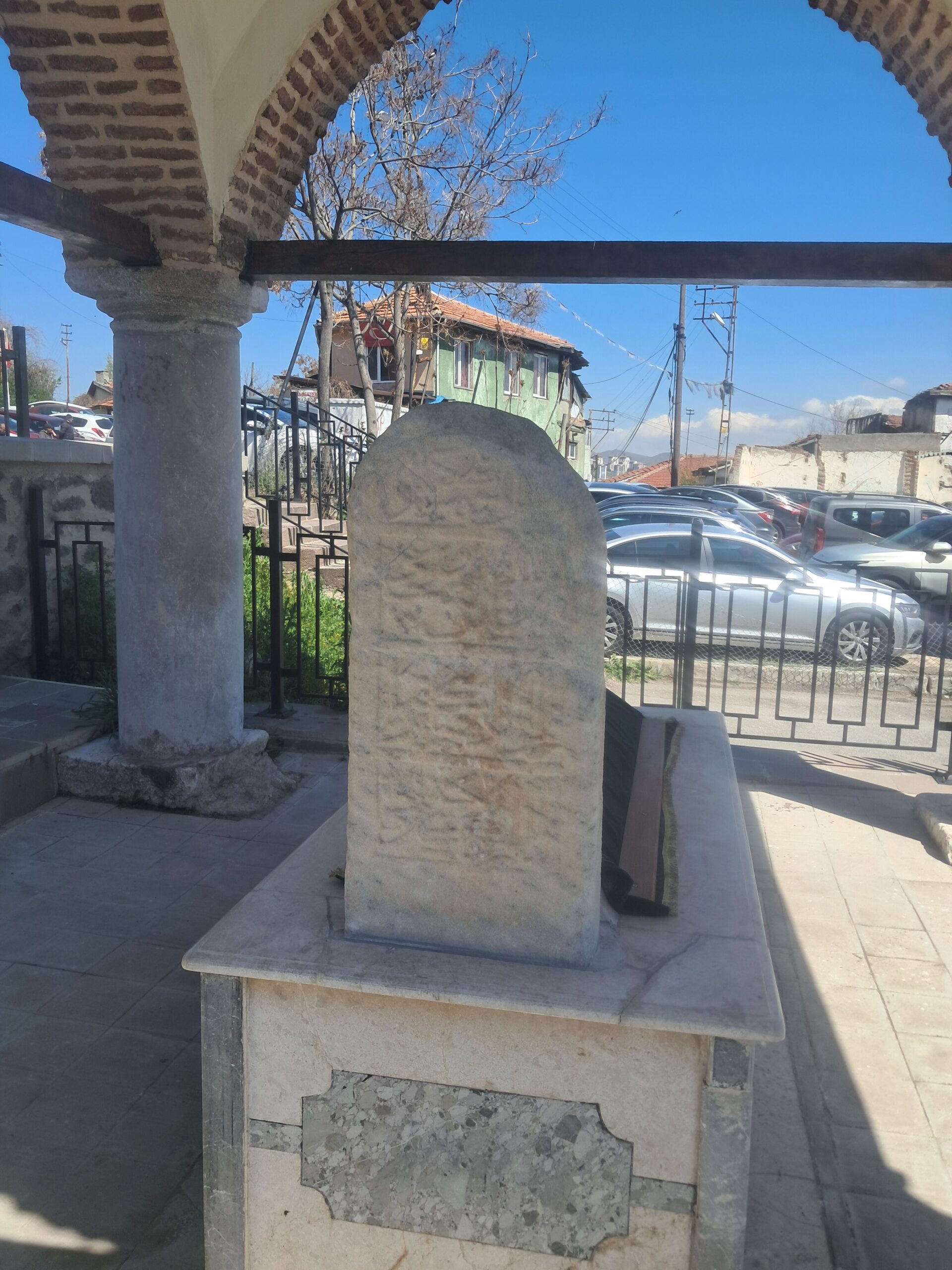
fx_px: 990
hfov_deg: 51.4
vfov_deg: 65.3
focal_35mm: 27
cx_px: 476
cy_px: 635
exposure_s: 1/529
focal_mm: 4
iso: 50
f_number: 1.8
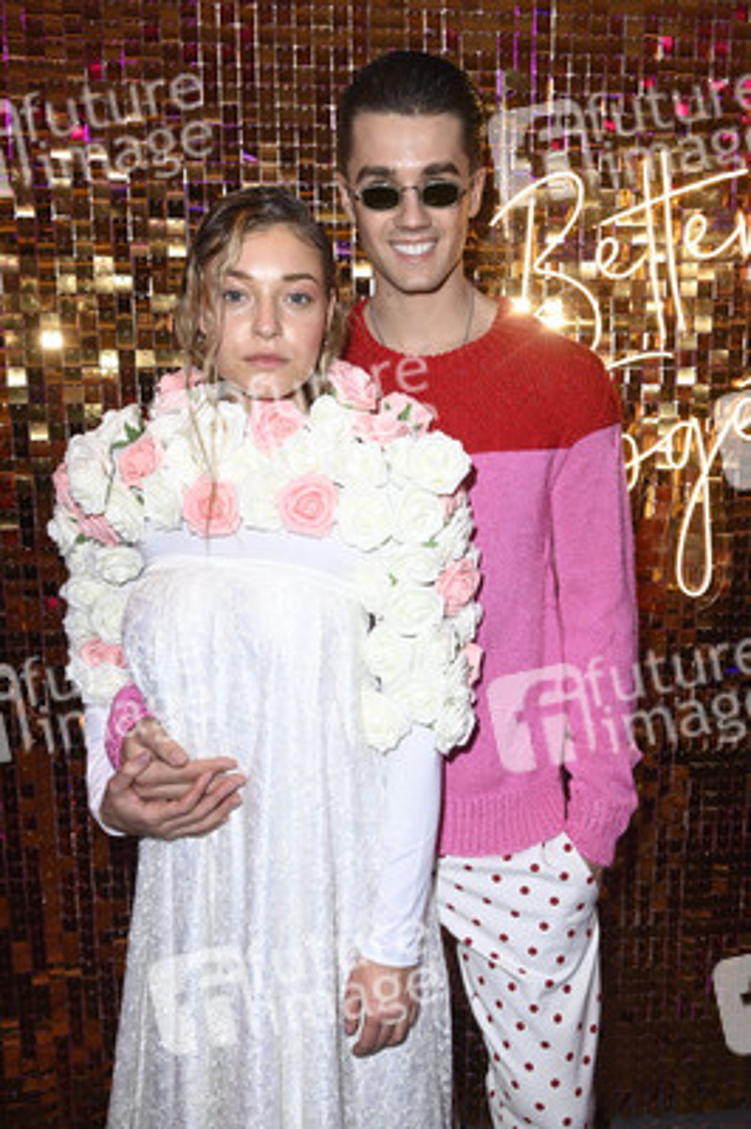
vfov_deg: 58.8
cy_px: 564
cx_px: 376
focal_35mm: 32
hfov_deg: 41.0
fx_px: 1003
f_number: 5.6
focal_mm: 32
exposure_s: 1/200
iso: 800
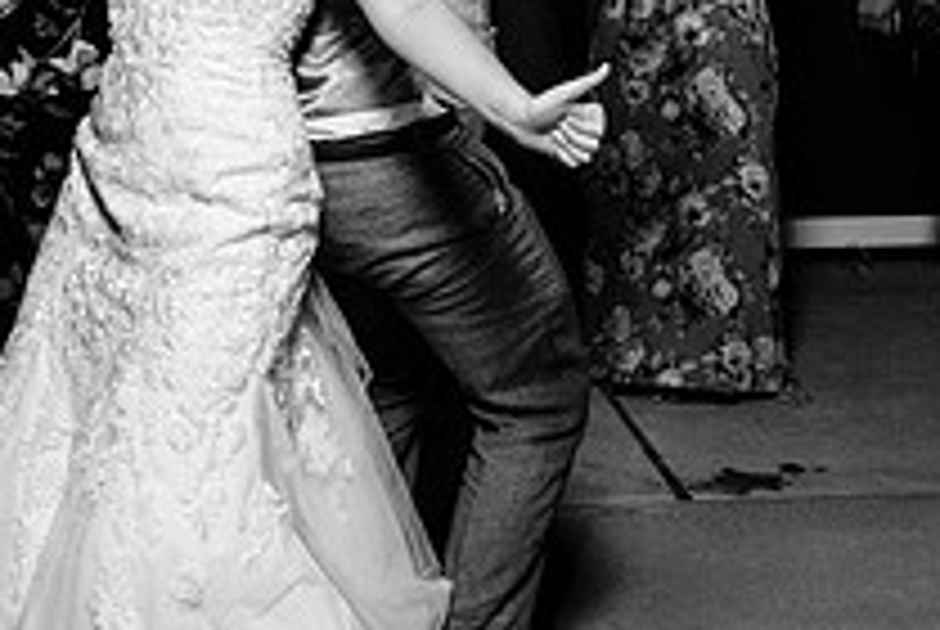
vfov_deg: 15.7
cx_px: 296
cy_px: 4
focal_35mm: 86
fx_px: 2249
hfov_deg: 23.5
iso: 2000
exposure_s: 1/100
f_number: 5.6
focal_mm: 26
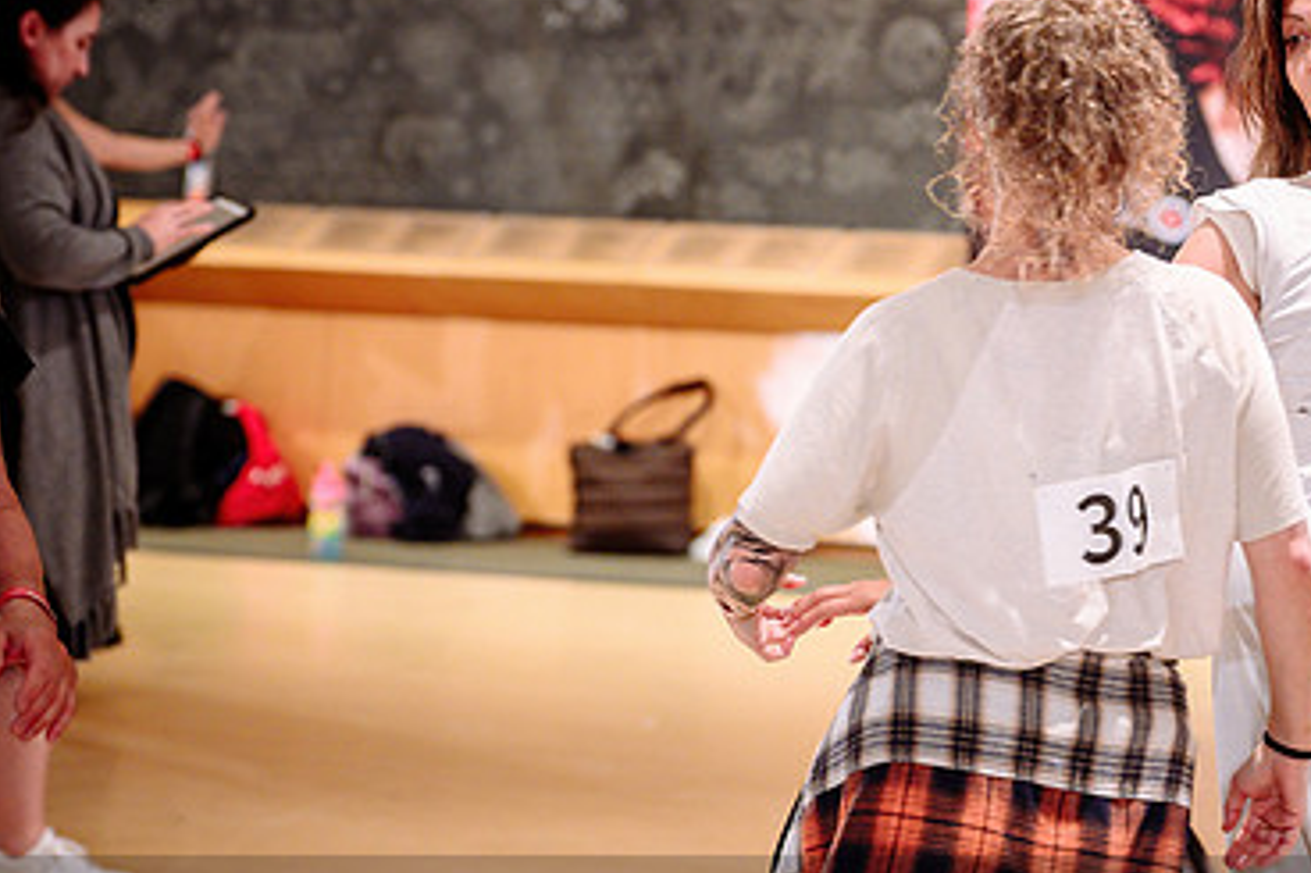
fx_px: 4987
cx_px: 1030
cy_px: 488
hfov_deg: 14.9
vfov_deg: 10.0
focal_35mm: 137
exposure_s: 1/250
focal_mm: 58
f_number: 2
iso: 1250
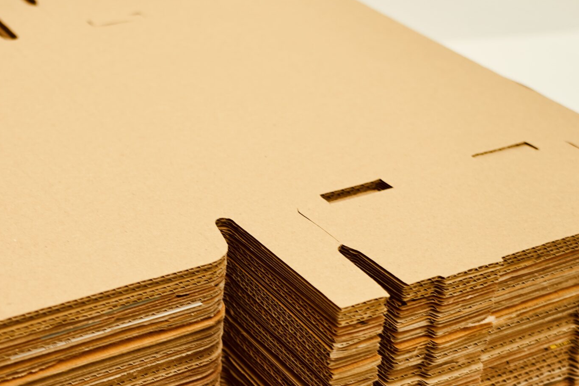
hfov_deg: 27.3
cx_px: 146
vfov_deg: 18.6
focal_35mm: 73
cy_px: 264
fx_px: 1174
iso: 100
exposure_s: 1/160
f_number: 4
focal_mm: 39
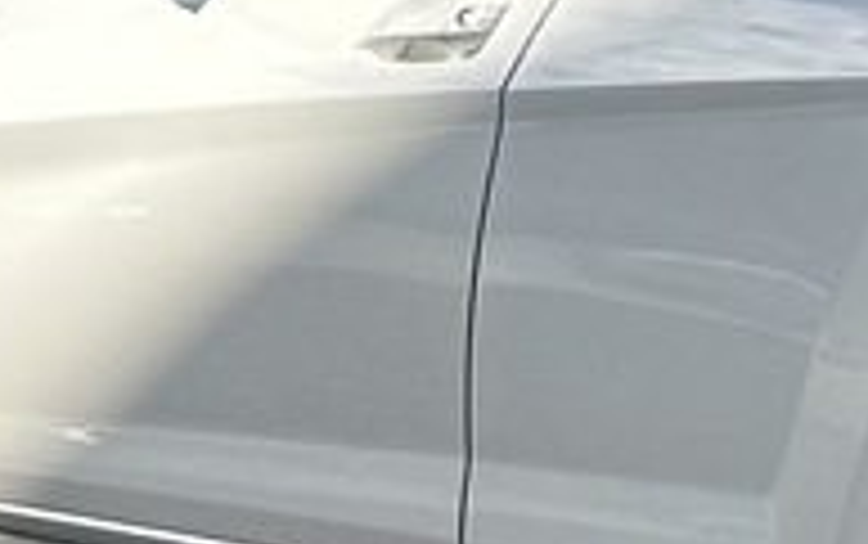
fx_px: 8997
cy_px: -256
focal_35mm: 380
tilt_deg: -1.4
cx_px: 1740
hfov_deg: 5.4
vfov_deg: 3.5
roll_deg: +0.0
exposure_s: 1/1497
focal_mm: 6.86
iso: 64
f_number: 1.78
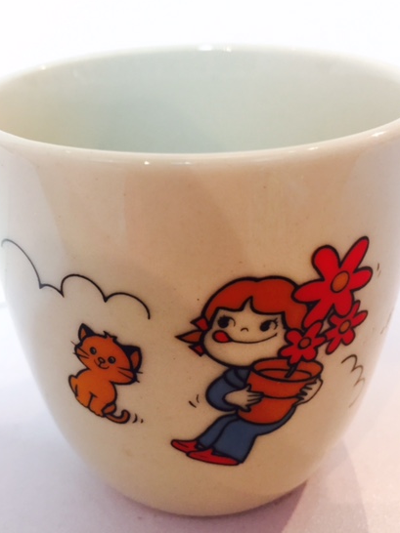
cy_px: 260
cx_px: 179
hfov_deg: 41.7
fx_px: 524
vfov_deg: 54.0
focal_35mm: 34
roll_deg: +1.5
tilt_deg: -28.5
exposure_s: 1/33
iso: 160
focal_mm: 4.15
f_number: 2.2
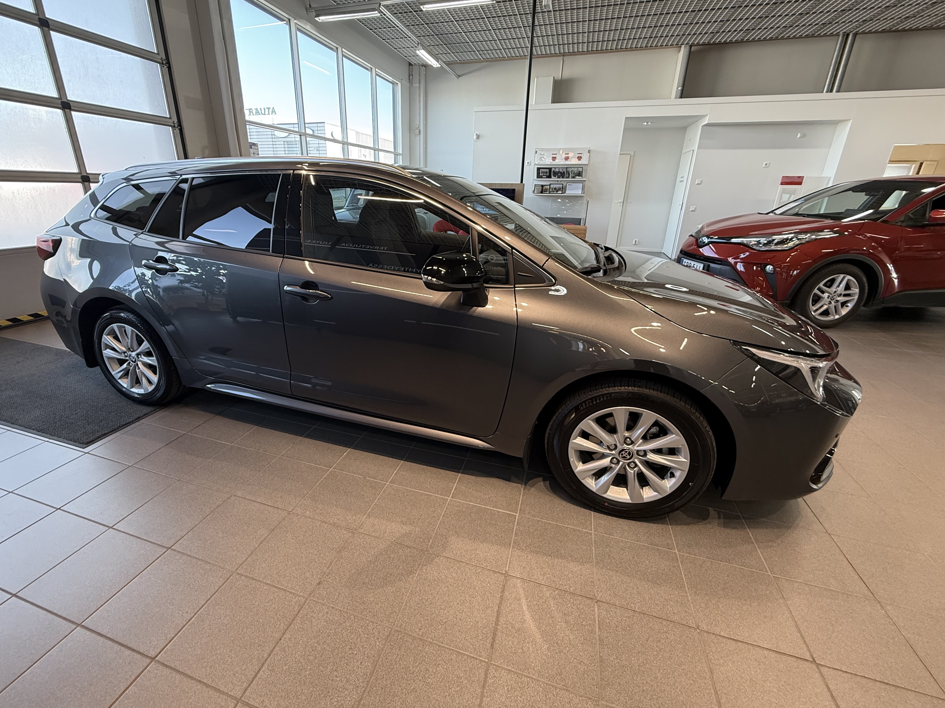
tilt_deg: -19.0
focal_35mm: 15
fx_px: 409
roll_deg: -1.0
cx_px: 445
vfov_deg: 81.6
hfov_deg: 98.1
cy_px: 330
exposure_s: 1/100
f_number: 2.2
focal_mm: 2.22
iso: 250
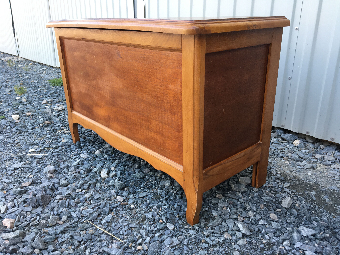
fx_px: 285
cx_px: 170
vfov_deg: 48.2
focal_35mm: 29
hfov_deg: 61.7
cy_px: 128
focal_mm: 4.15
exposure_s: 1/100
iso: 32
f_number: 2.2
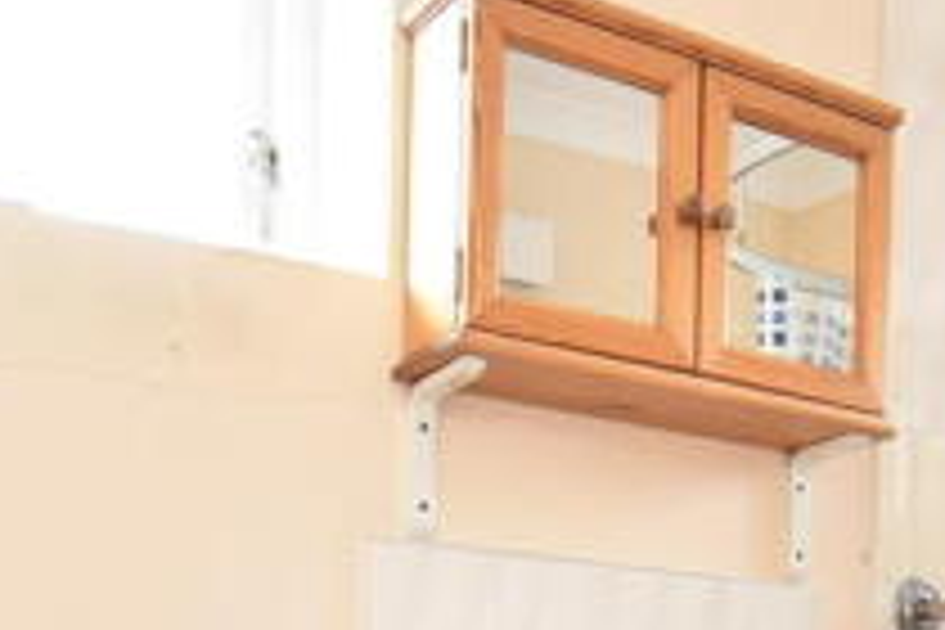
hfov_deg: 35.5
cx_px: 554
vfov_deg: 21.0
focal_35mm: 56
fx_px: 1470
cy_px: 902
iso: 400
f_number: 5
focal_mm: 18
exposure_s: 1/25
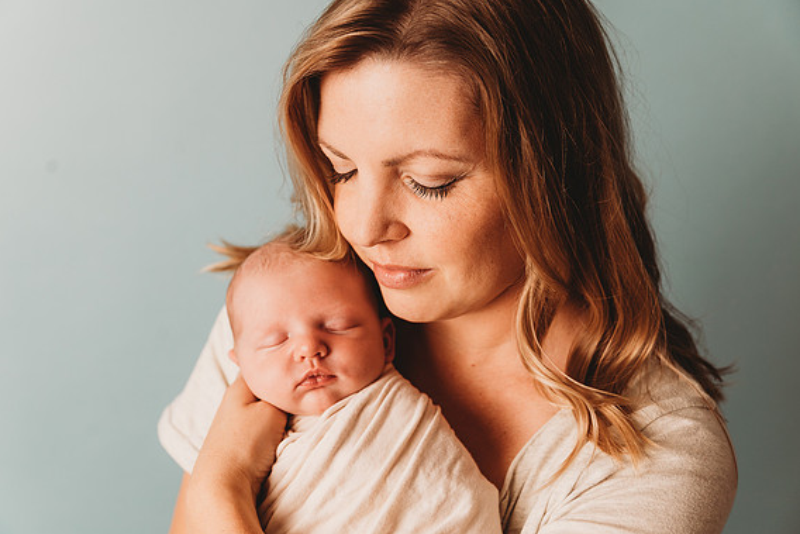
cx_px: 394
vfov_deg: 28.7
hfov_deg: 41.9
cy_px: 267
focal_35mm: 47
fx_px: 1045
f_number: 4.5
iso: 160
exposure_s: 1/160
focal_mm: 46
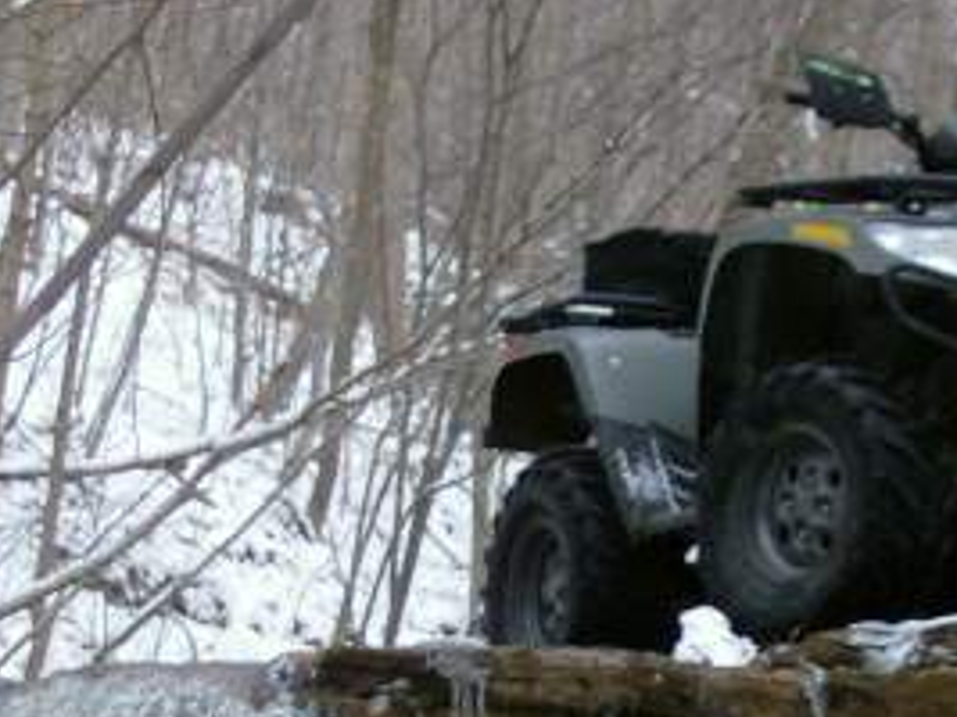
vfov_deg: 7.3
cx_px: 484
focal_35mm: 204
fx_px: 5637
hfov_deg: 9.7
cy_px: 592
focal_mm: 14.1
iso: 100
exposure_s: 1/300
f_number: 4.2
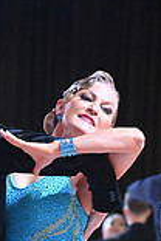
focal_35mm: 341
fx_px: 2287
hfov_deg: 4.0
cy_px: 332
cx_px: -27
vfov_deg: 6.0
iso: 2000
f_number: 4
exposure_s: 1/250
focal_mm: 92
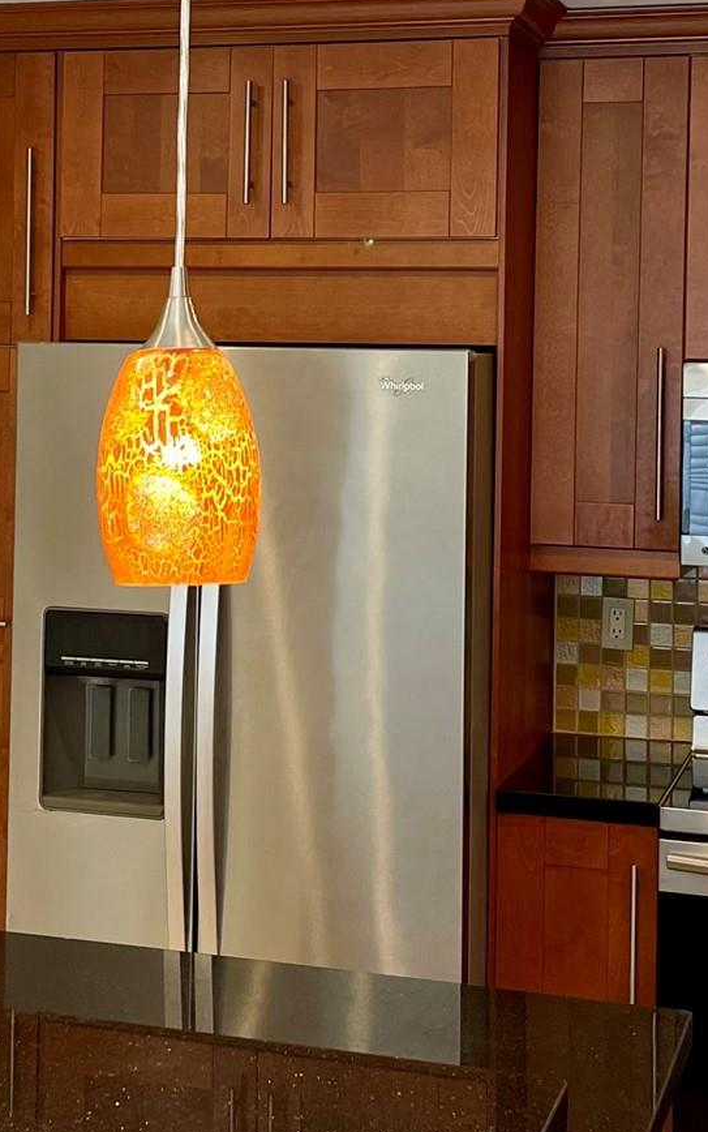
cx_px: 286
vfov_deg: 31.3
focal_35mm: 65
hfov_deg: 20.0
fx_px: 2005
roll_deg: -1.2
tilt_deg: +0.5
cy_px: 378
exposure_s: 1/120
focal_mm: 4.2
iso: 125
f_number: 1.6
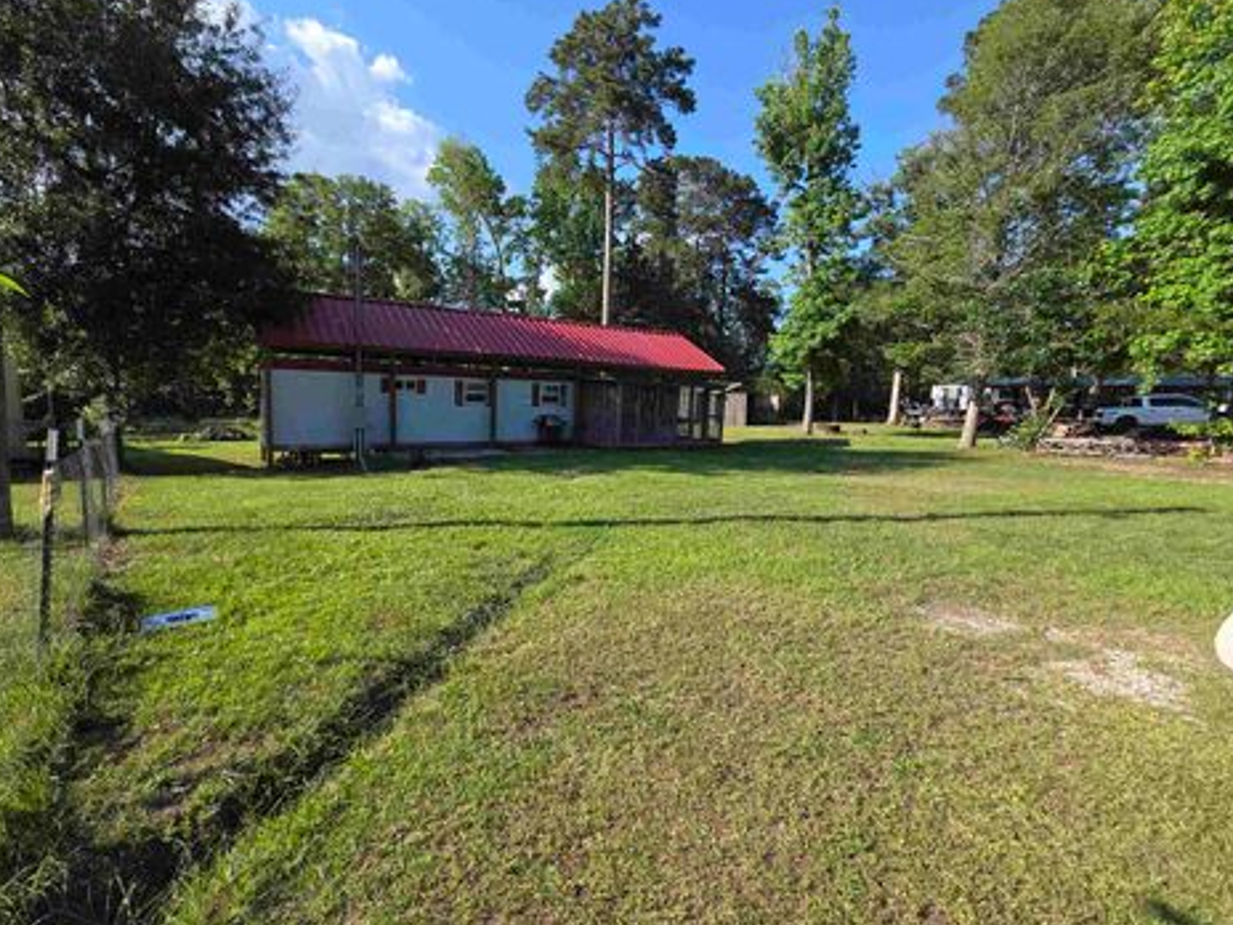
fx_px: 499
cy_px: 459
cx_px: 579
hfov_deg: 101.9
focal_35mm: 14
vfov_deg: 85.7
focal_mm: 2.2
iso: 50
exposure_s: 1/1081
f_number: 2.2
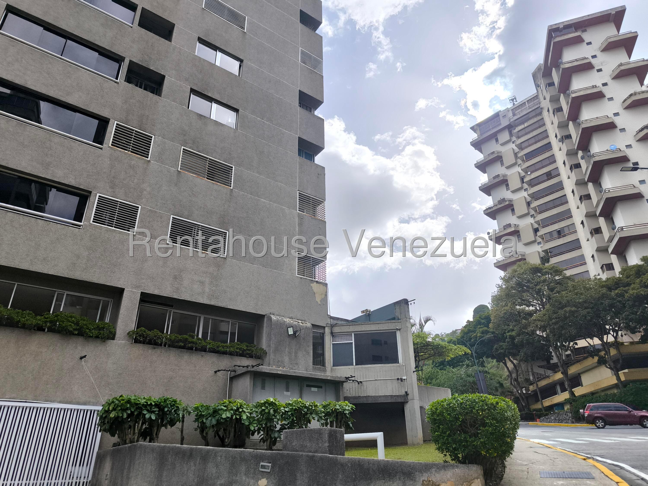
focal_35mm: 24
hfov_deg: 71.6
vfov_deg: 56.8
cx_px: 324
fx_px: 449
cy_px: 243
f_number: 1.9
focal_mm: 6.92
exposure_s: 1/2651
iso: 50
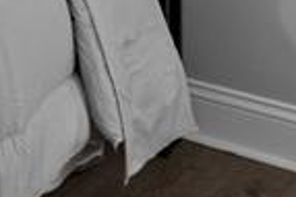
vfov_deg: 9.1
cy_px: -332
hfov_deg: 9.8
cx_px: -695
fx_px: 1059
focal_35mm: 129
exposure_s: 1/2.5
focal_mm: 18
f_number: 8
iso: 400
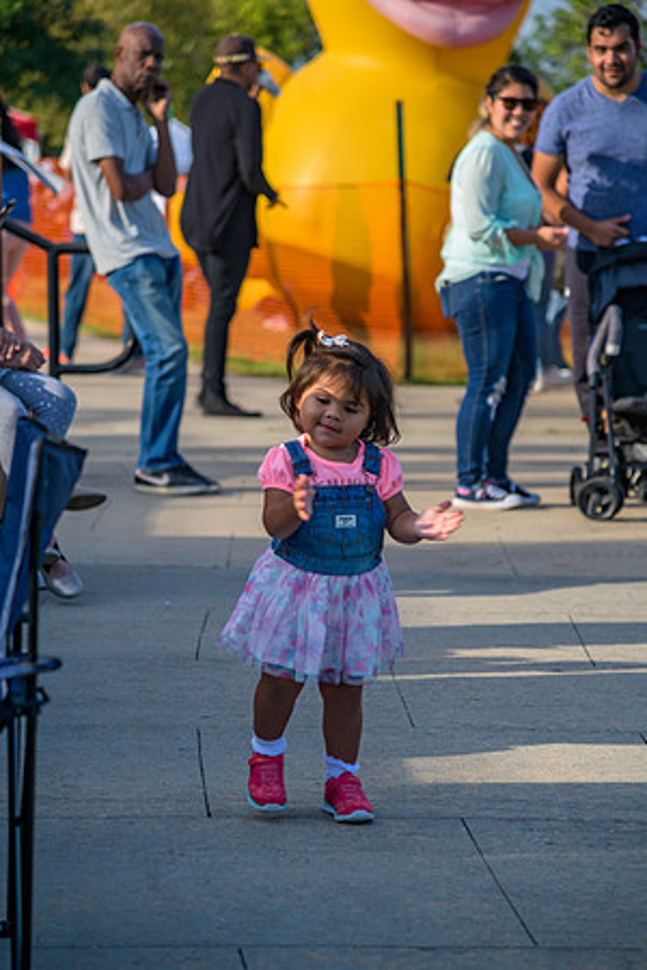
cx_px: 324
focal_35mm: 120
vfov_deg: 17.1
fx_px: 3235
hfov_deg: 11.4
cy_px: 485
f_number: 4
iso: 90
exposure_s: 1/200
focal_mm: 120
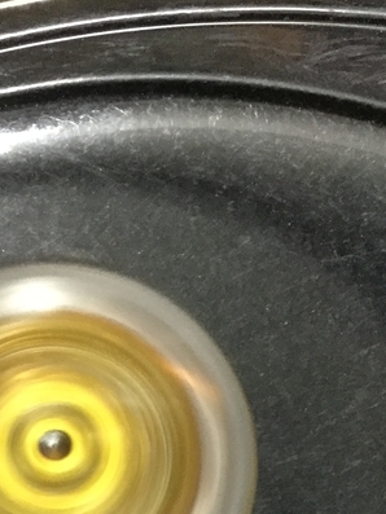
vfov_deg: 22.3
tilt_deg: -79.1
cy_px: 638
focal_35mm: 80
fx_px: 1189
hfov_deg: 18.2
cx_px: 54
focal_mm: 3.3
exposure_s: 1/15
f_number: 2.4
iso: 400
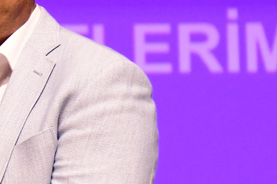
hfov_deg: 6.5
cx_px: -193
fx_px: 2393
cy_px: -6
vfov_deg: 4.4
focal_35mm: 311
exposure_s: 1/320
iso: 3200
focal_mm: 52
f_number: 2.8
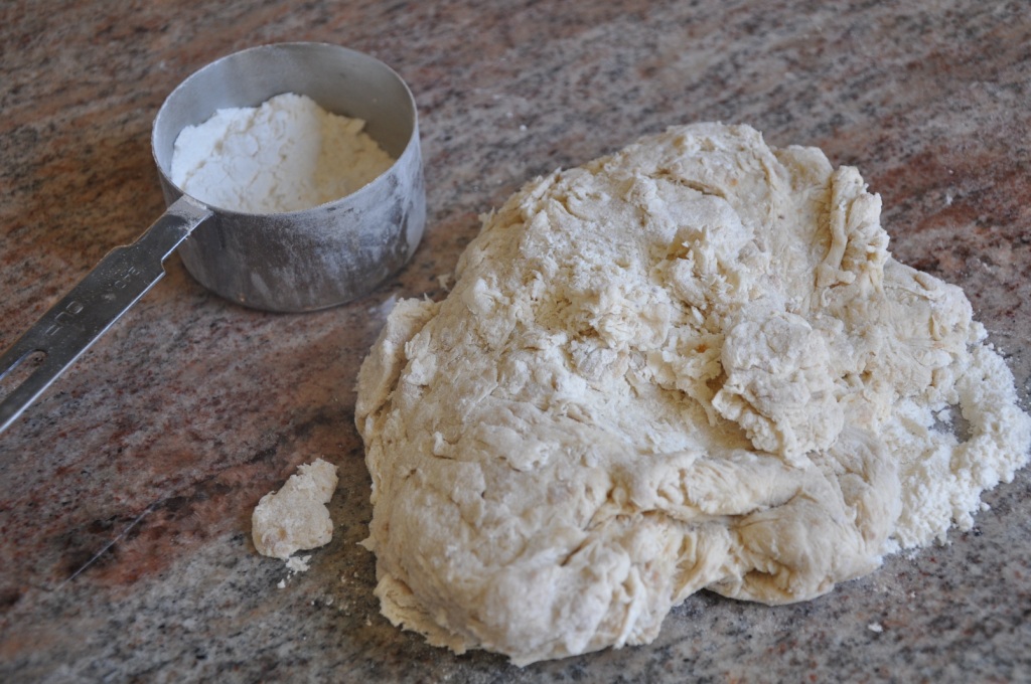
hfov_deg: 29.9
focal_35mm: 68
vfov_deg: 20.1
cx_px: 516
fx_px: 1931
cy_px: 342
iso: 400
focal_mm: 45
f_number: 5
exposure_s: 1/100
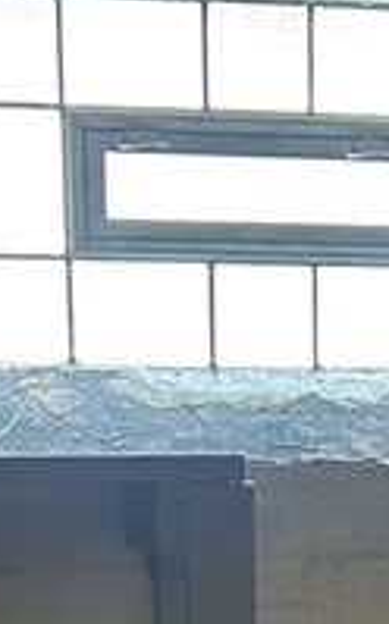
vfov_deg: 14.0
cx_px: 402
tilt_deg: -9.9
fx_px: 2414
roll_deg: +0.1
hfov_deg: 9.1
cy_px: 881
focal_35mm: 142
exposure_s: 1/40
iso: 500
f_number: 1.5
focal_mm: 5.7
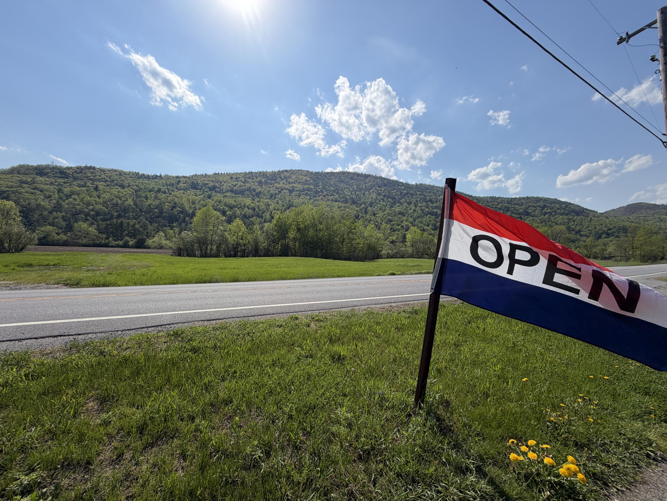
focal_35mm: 14
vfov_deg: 85.7
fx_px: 270
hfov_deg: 102.1
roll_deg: -0.8
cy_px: 250
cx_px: 334
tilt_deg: -0.3
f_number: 2.2
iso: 20
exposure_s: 1/1698
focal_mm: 2.22
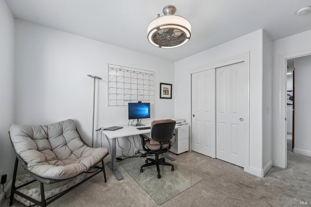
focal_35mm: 14
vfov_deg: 81.2
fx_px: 121
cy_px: 104
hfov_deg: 104.3
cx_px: 156
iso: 640
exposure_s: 1/100
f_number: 8
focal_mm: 14
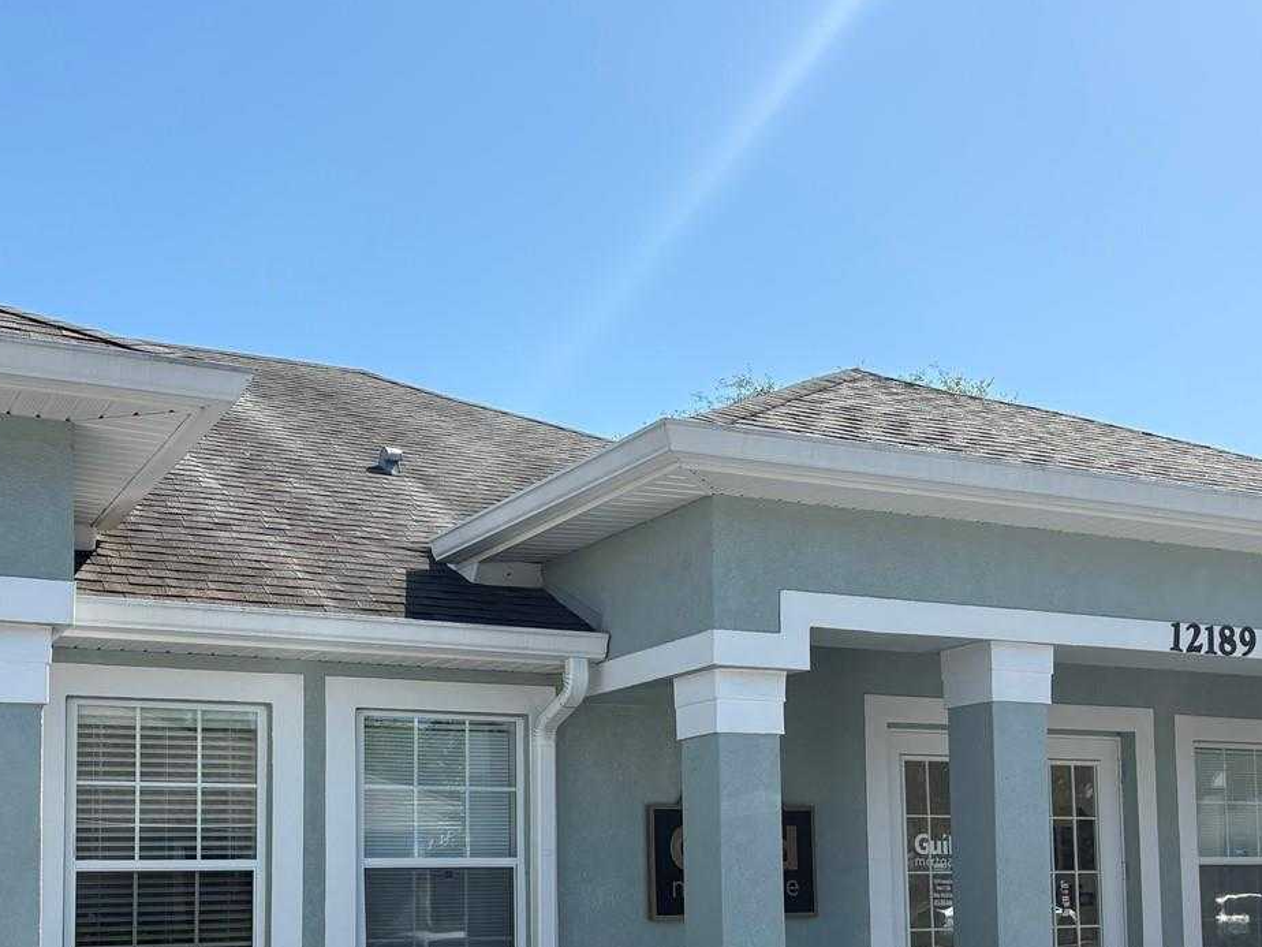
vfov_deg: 31.4
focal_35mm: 45
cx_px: 612
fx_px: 1641
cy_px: 749
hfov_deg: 42.1
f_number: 1.6
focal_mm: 5.96
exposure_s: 1/2639
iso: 50
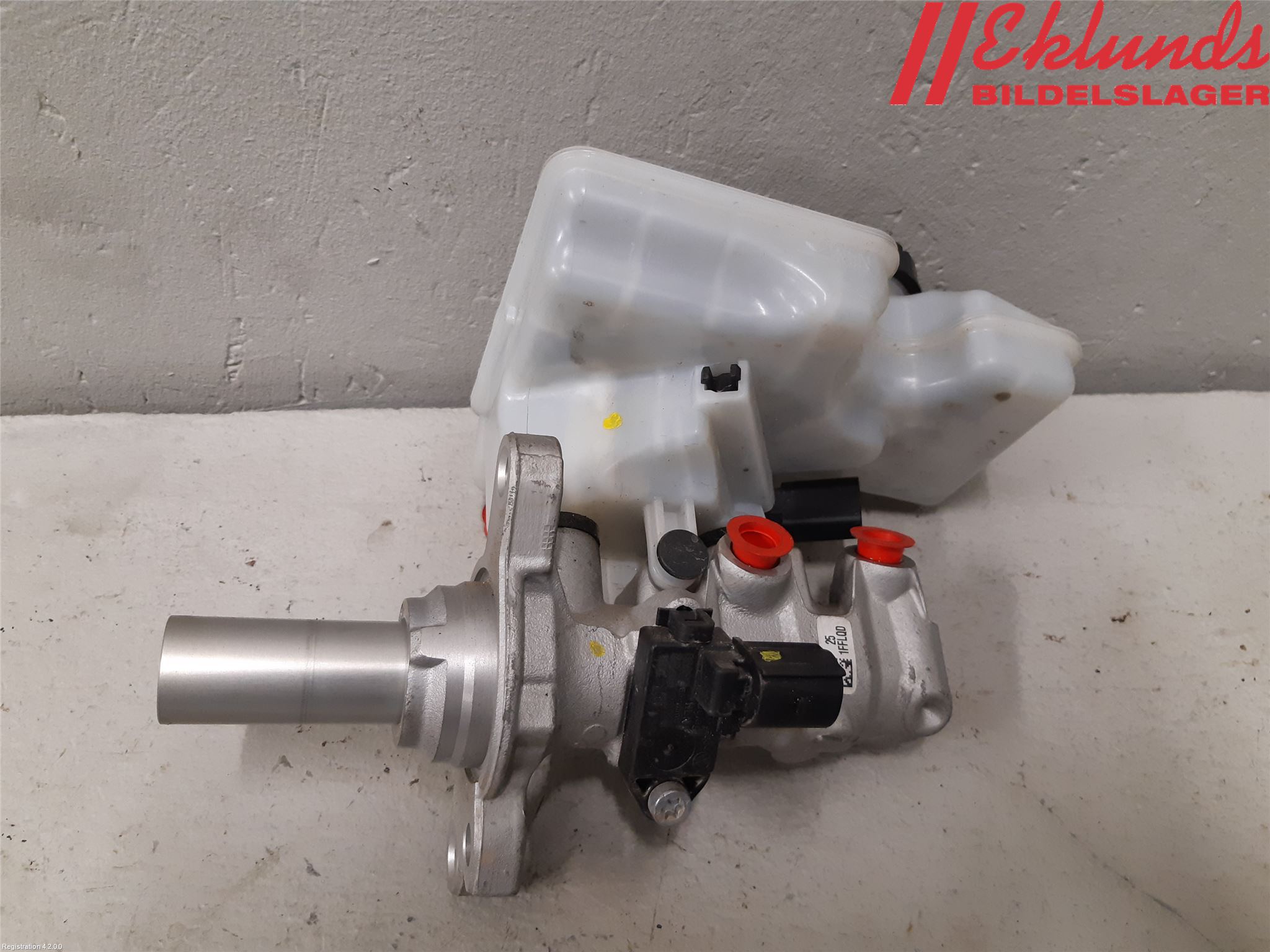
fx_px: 954
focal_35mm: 26
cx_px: 635
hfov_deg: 67.3
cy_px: 476
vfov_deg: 53.1
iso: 160
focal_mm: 3.93
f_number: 1.7
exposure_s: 1/50
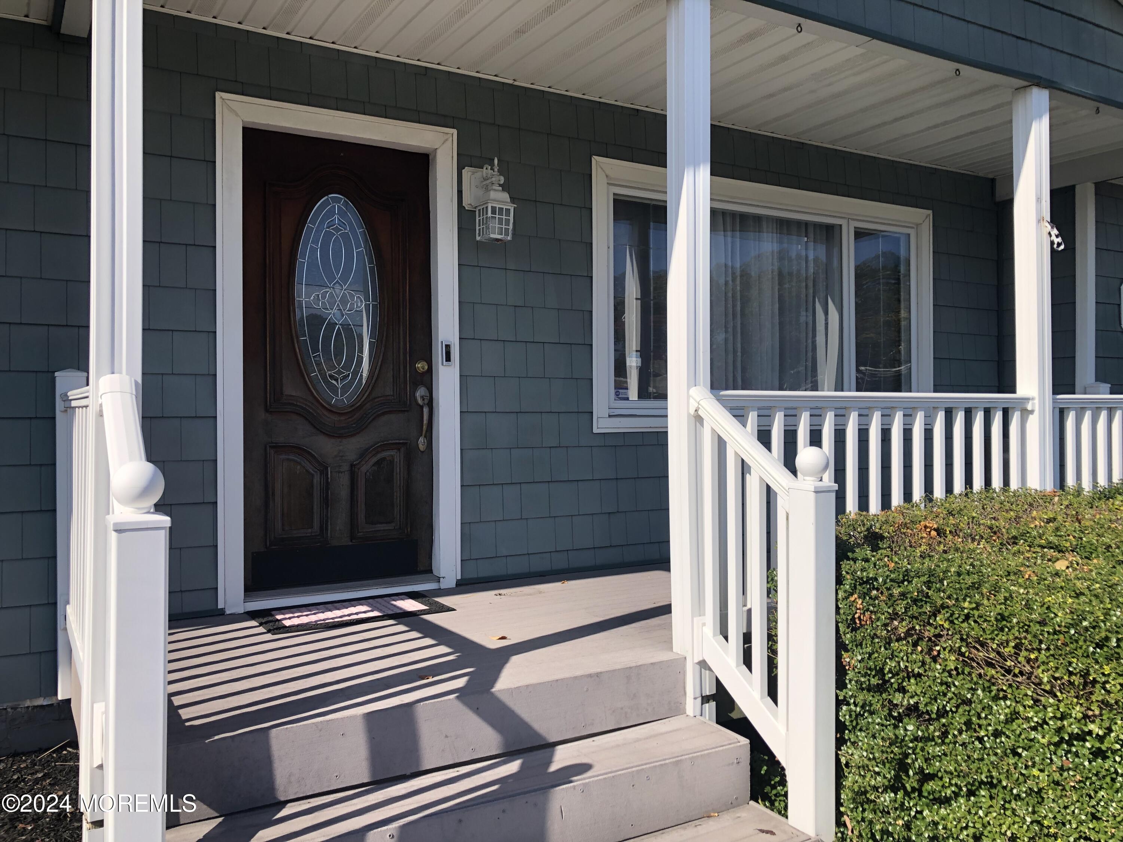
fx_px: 908
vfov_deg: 49.7
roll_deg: +0.3
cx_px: 562
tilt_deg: +1.3
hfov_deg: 63.4
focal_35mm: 28
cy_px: 421
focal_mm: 3.99
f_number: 1.8
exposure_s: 1/2114
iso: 20
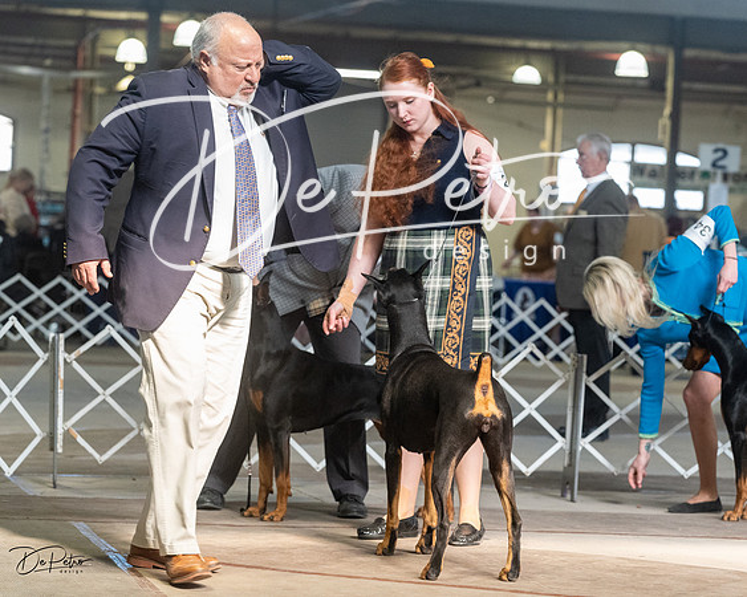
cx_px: 374
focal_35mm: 136
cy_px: 298
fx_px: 3012
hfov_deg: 14.1
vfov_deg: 11.3
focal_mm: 121
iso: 6400
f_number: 5
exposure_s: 1/400
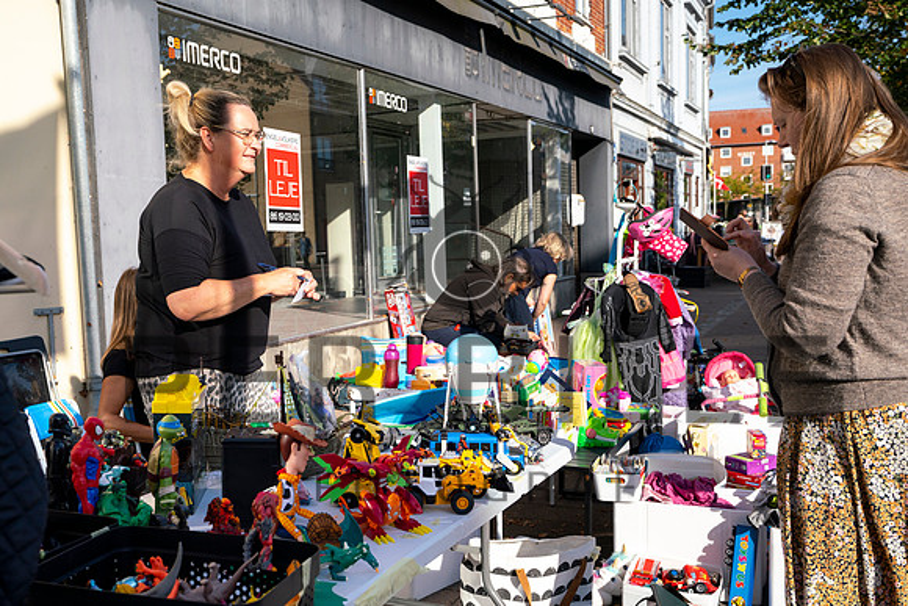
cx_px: 380
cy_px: 319
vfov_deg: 32.4
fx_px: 1042
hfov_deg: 46.9
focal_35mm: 41
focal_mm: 35
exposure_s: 1/2000
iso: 400
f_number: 5
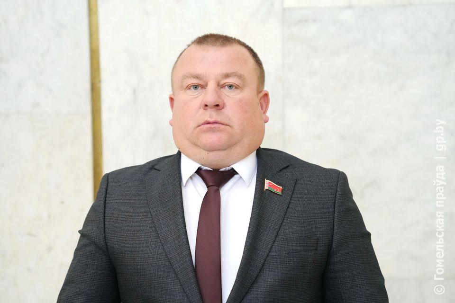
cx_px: 228
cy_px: 152
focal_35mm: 70
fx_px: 885
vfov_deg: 19.5
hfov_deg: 28.8
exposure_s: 1/250
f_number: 2.8
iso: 4000
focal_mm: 70
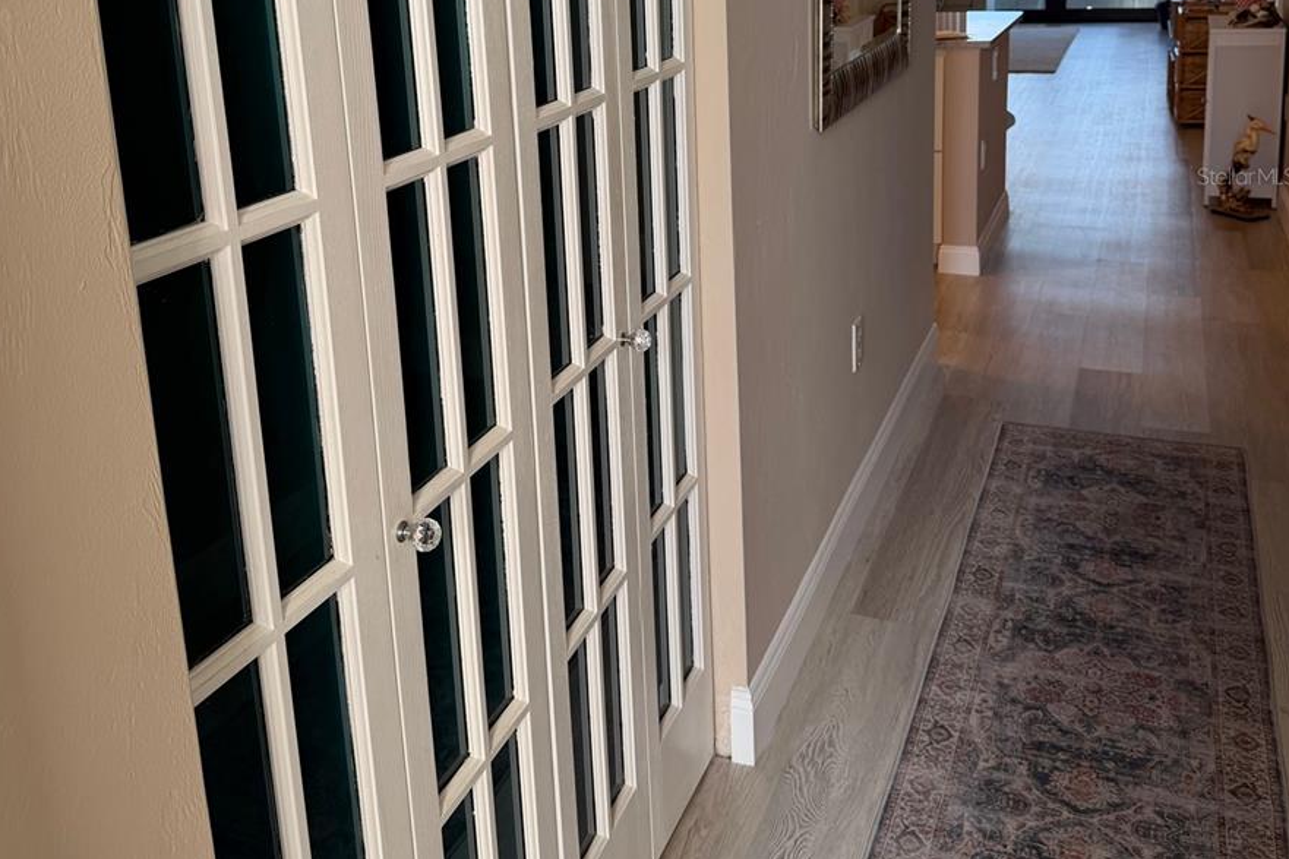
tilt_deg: -11.7
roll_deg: +2.1
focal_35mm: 34
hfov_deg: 55.8
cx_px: 642
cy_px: 176
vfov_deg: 37.5
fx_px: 1217
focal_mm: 6.76
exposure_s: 1/181
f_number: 1.78
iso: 80
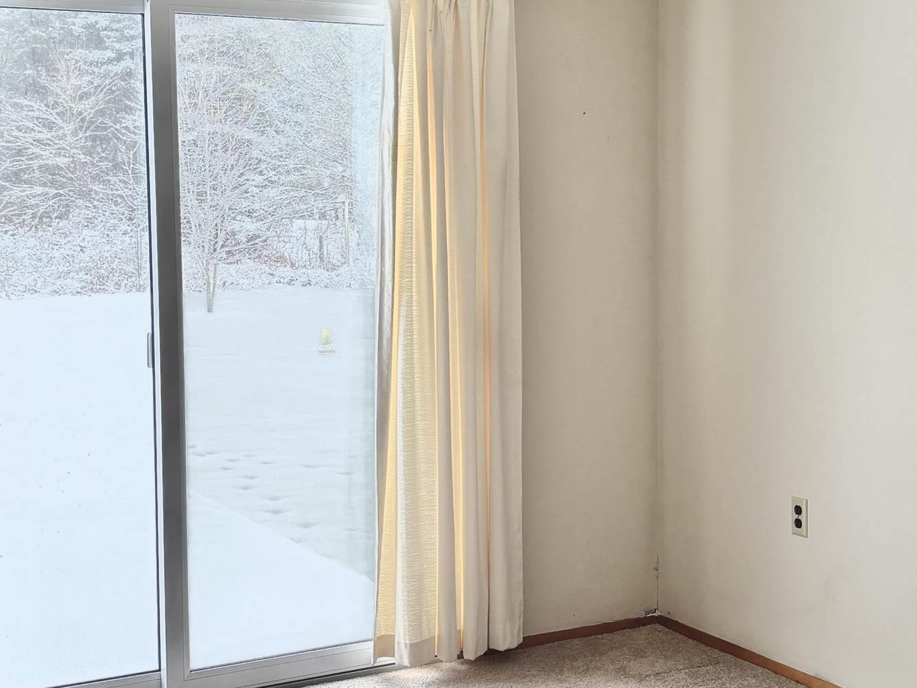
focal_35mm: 60
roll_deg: +0.3
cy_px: 296
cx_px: 534
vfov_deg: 24.4
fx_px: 1589
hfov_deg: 32.1
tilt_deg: -4.8
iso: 50
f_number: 1.6
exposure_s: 1/202
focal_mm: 5.96
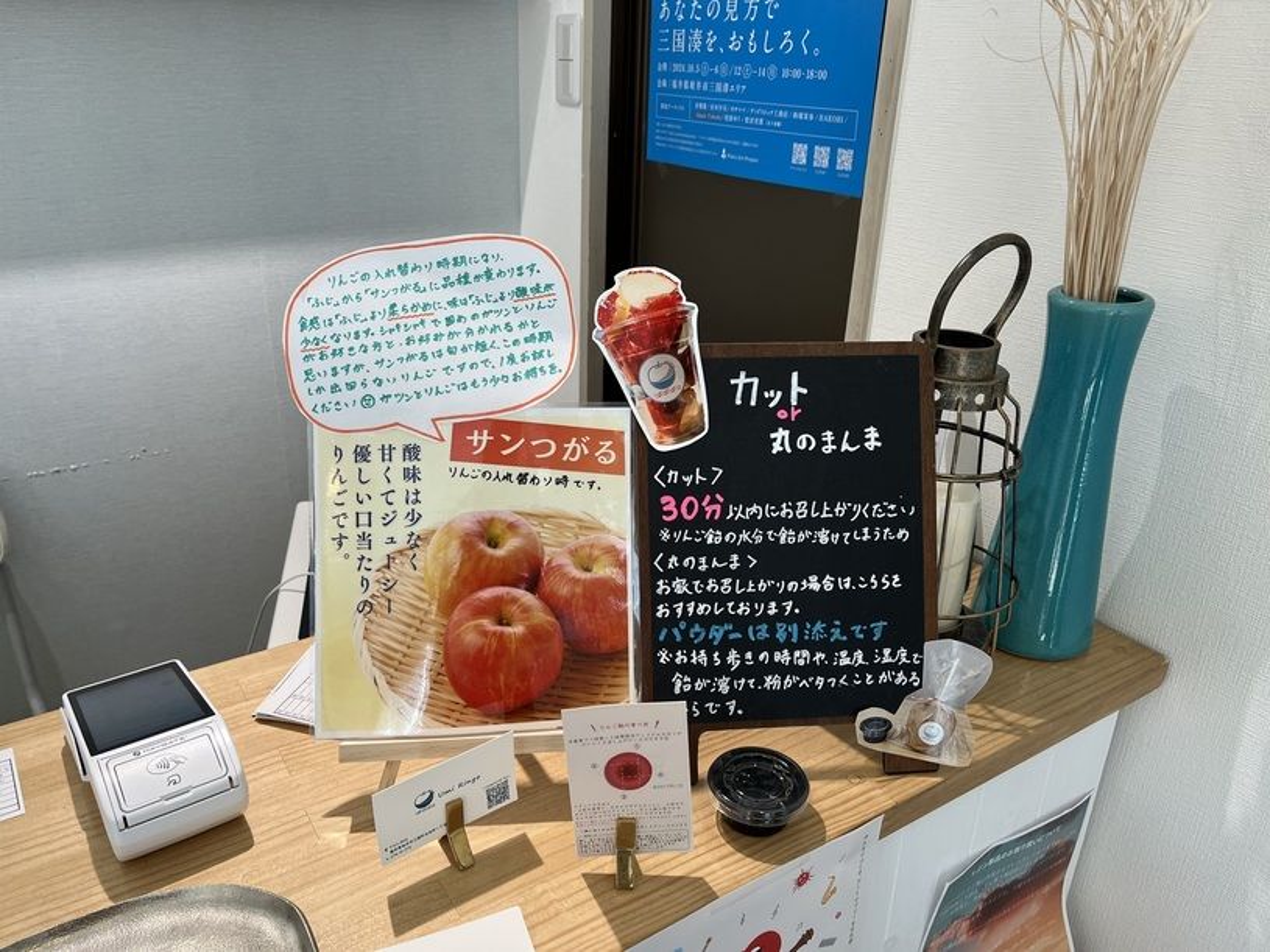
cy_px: 476
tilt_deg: -23.3
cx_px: 635
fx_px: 954
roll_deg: -1.9
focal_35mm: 26
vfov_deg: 53.1
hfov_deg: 67.3
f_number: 1.6
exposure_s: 1/120
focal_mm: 5.1
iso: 40
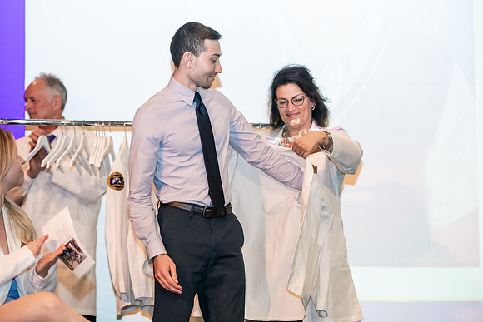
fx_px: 1369
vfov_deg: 13.4
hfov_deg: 20.0
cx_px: 242
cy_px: 161
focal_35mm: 102
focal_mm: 102
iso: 3200
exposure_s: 1/200
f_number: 3.5
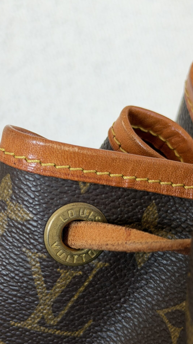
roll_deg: -0.9
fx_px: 646
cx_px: 92
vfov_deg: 29.6
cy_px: 214
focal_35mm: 71
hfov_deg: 17.0
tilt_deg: -27.0
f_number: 1.78
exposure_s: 1/121
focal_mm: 6.76
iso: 64
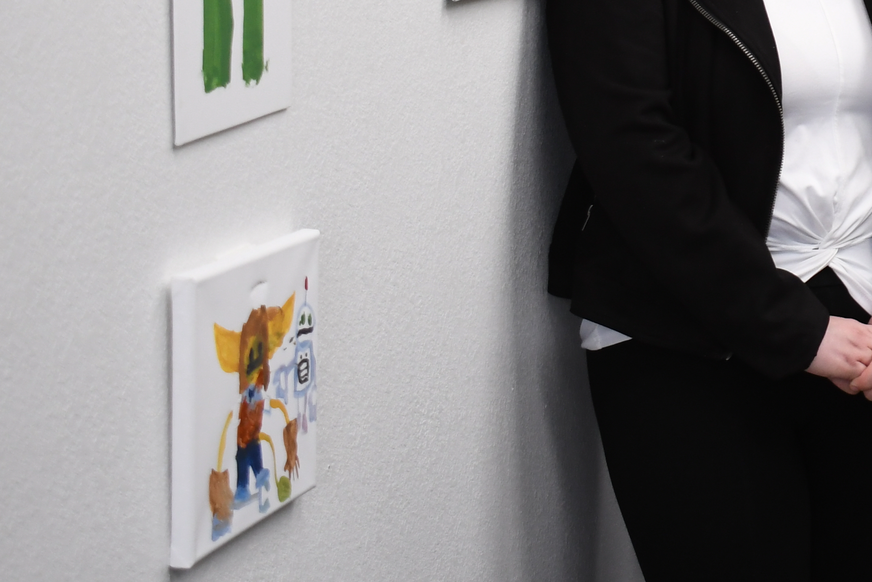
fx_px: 2616
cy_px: -43
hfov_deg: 17.9
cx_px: 1070
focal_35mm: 108
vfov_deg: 12.5
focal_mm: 28
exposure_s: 1/100
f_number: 4.5
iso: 640
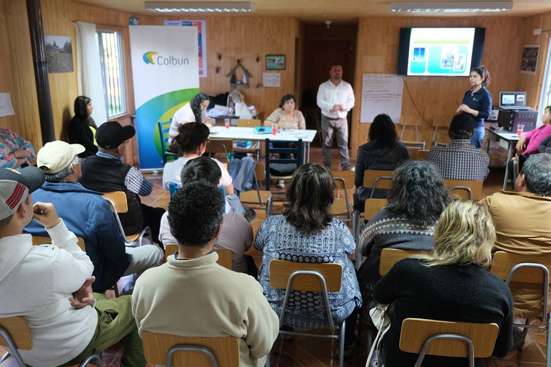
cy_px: 184
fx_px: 444
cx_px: 276
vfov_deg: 45.0
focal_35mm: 29
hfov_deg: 63.7
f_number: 2.8
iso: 800
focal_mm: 19.6
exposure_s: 1/30
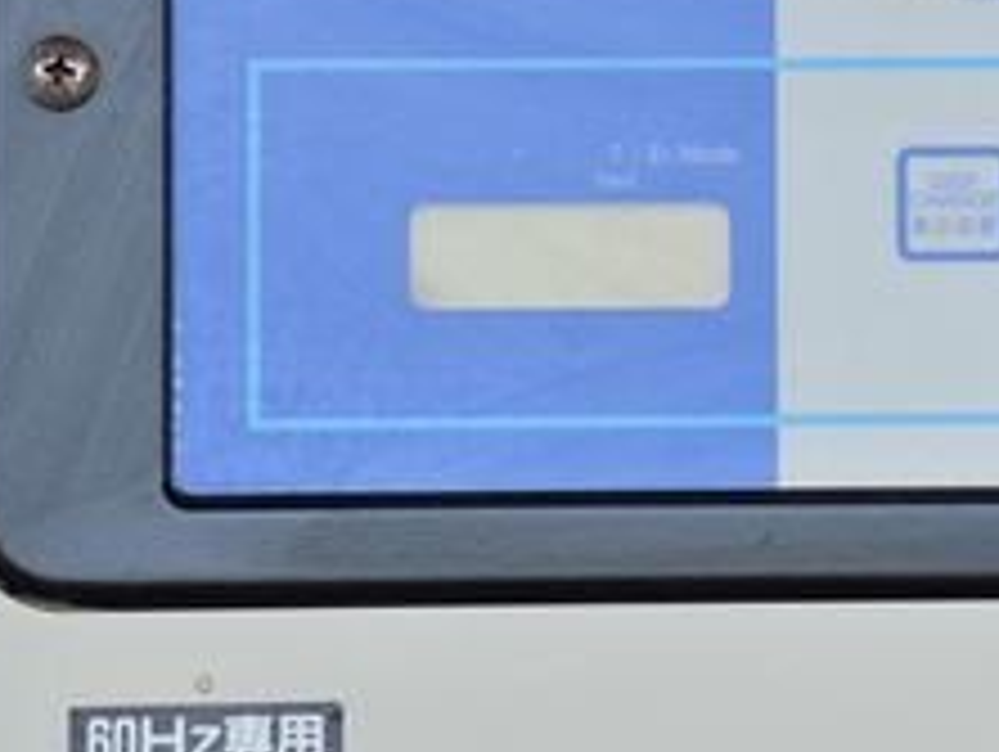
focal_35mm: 260
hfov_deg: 7.6
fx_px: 7512
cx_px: 990
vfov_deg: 5.7
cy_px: 252
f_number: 6.3
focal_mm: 80
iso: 1250
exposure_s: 1/800
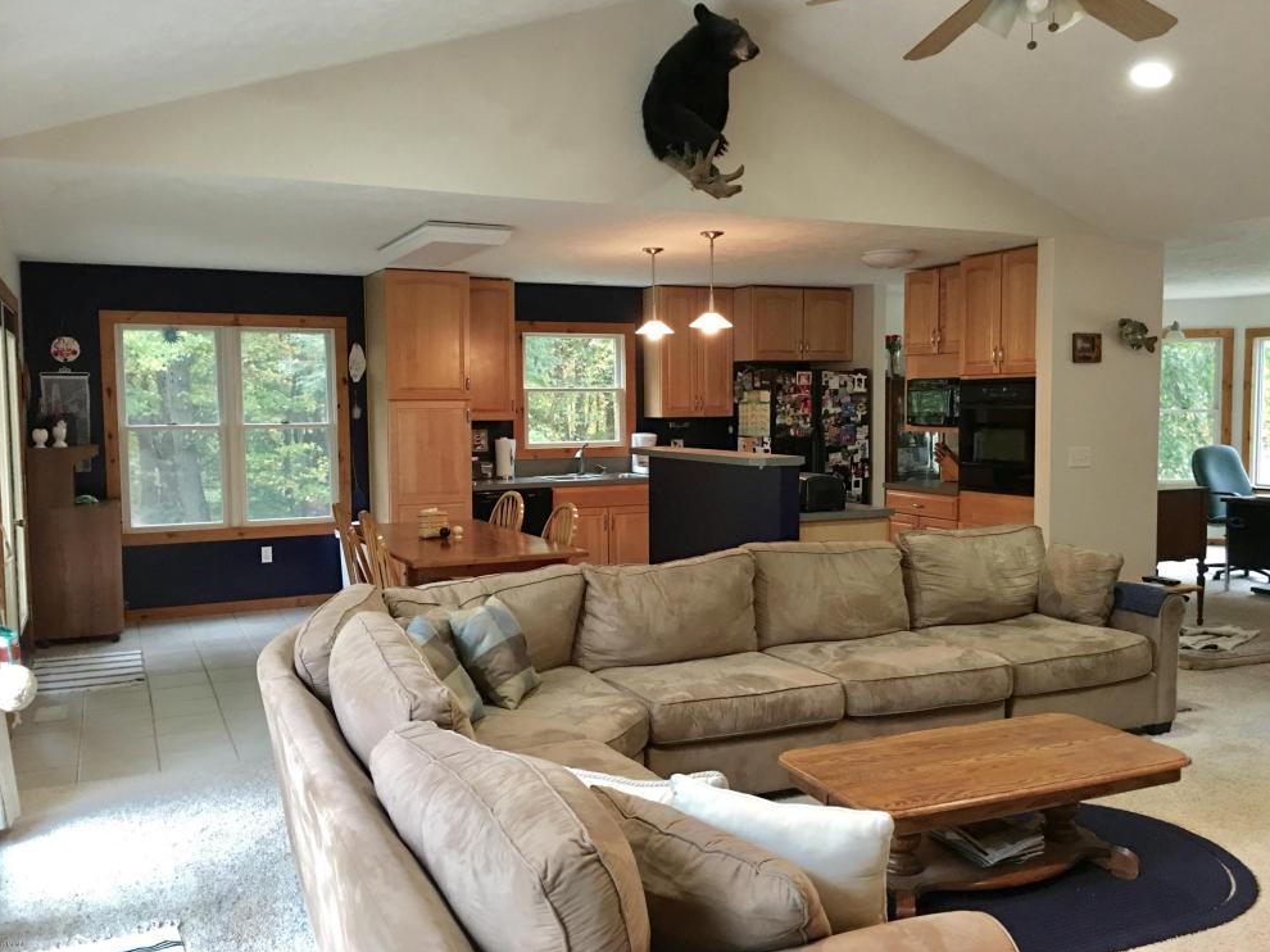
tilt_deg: -3.3
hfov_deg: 60.0
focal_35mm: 30
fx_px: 1100
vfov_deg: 46.8
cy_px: 482
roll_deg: +1.2
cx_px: 644
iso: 80
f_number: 2.2
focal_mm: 4.15
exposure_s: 1/15
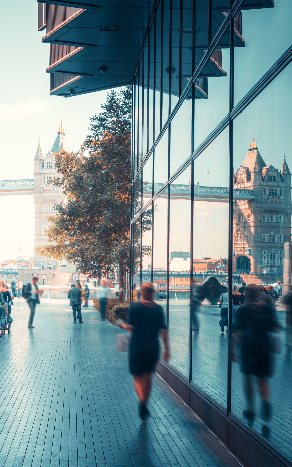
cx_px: 101
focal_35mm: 70
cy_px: 243
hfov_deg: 18.6
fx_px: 891
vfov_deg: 29.4
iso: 100
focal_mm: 44
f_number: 10
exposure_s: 1/50
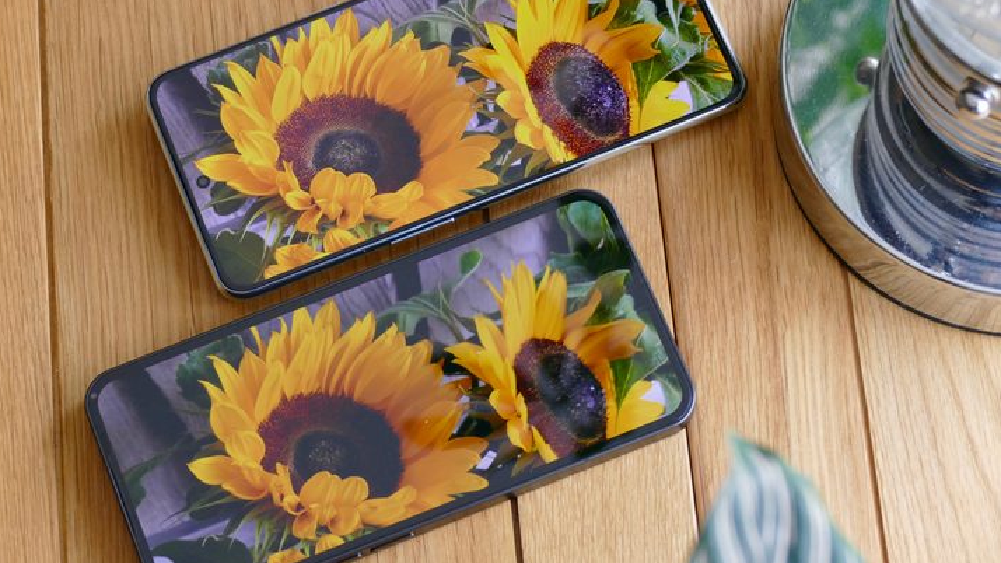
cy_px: 265
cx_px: 500
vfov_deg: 10.4
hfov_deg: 18.5
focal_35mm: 116
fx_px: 3079
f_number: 4
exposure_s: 1/80
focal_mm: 39.97
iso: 640
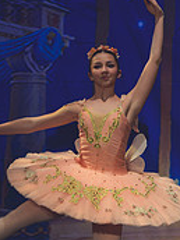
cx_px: 320
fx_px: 1664
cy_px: 210
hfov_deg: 6.1
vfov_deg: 8.2
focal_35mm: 240
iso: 280
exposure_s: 1/320
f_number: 2.8
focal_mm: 70
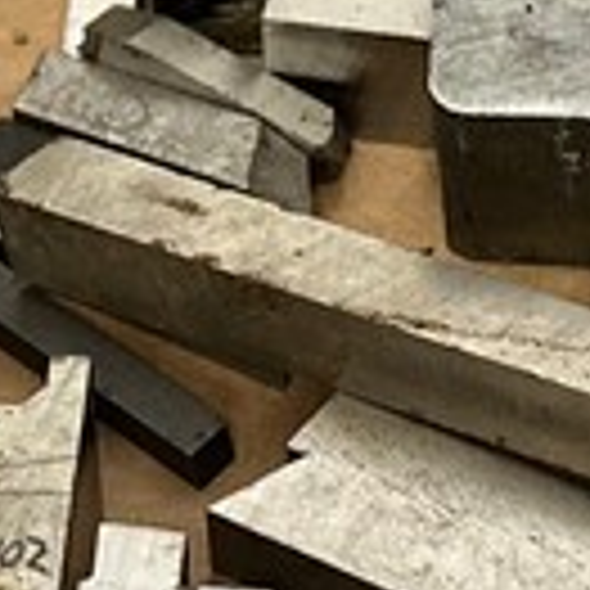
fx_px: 3201
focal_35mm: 166
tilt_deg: -51.2
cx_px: 410
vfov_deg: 10.5
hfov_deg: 10.5
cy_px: 176
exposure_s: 1/60
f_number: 1.78
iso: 500
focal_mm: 6.86
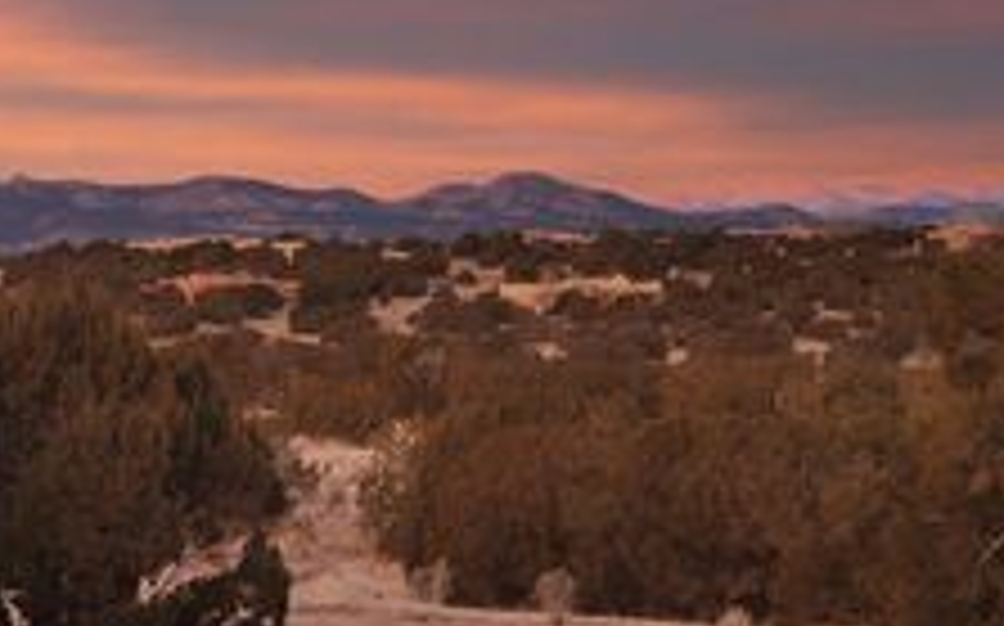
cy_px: 52
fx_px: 3937
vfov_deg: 9.0
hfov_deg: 14.5
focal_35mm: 144
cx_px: 293
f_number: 5.2
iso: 500
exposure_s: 1/100
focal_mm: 42
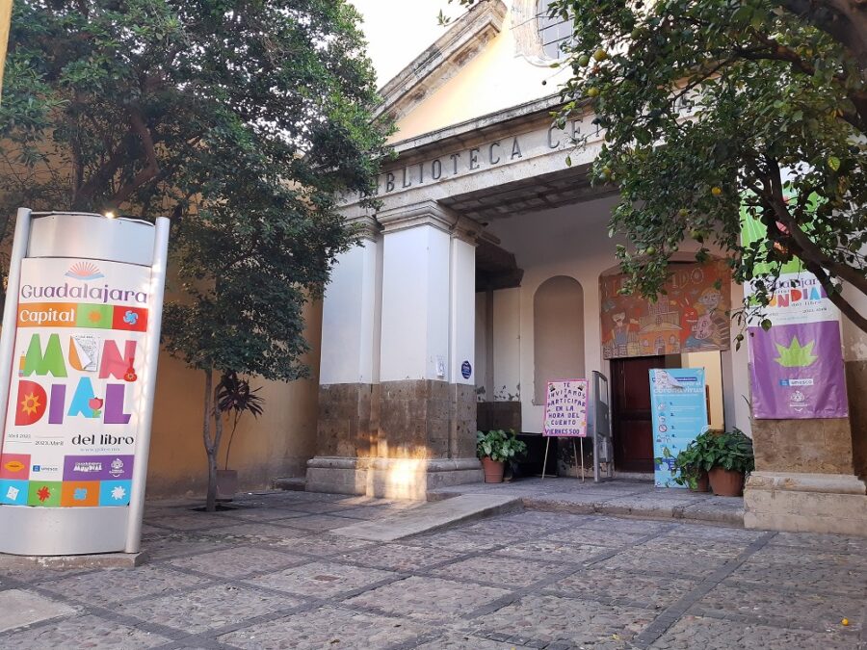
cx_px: 434
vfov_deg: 53.1
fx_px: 651
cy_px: 325
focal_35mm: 26
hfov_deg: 67.3
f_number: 1.7
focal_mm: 4.75
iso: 55
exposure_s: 1/100
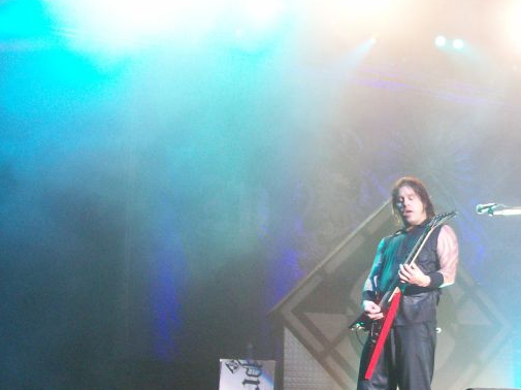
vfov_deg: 25.4
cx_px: 356
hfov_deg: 33.4
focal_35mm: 57
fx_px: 857
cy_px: 282
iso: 160
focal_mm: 6
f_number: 2.7
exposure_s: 1/25.5
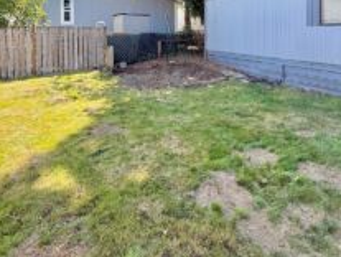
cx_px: 196
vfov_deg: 47.1
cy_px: 33
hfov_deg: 64.9
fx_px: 266
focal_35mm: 27
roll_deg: +0.6
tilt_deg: -0.8
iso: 64
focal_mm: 2.22
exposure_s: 1/395
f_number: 2.2
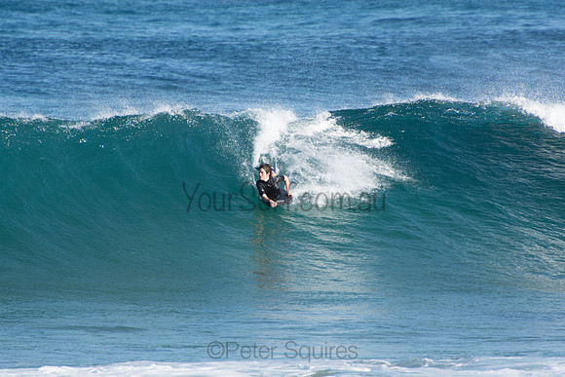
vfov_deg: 2.3
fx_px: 9418
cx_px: 282
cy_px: 188
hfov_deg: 3.4
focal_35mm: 600
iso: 400
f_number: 5.6
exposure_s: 1/1250
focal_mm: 400
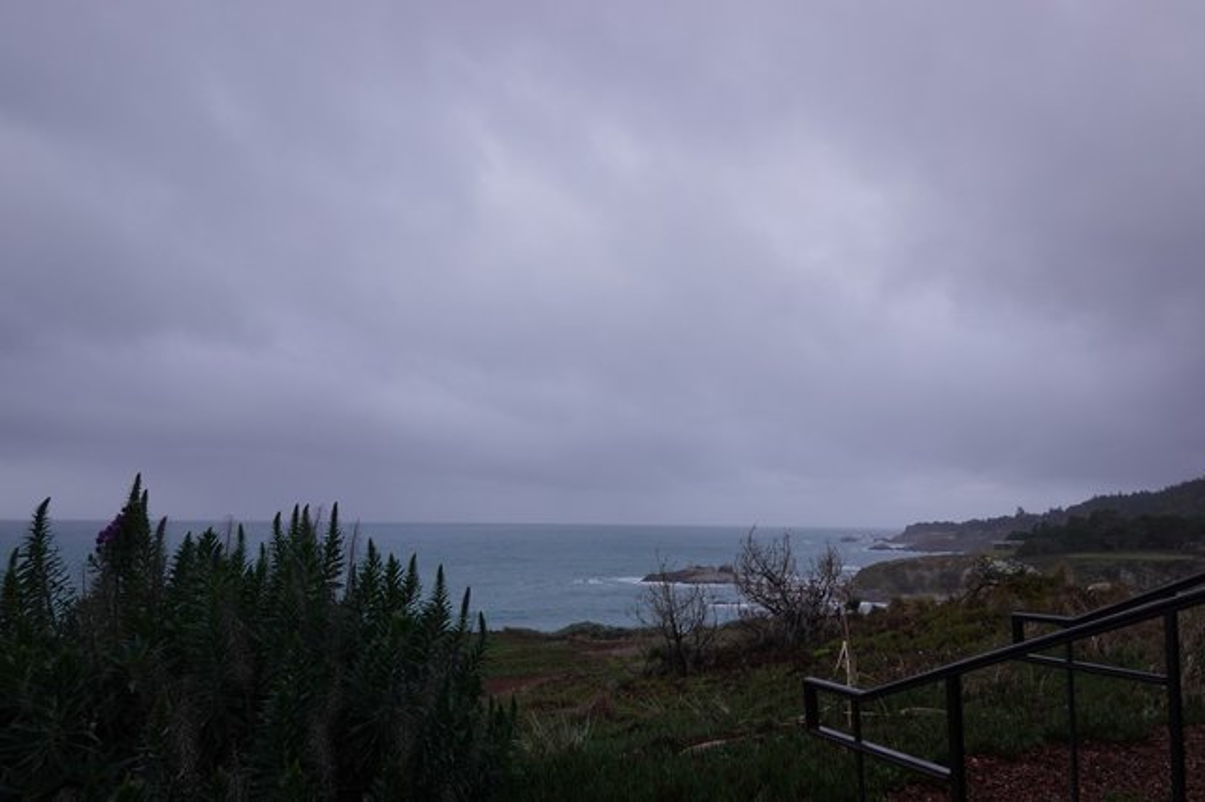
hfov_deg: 73.8
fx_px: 803
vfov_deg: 53.1
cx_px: 602
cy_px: 401
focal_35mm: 24
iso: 160
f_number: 2.8
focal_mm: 9
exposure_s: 1/30
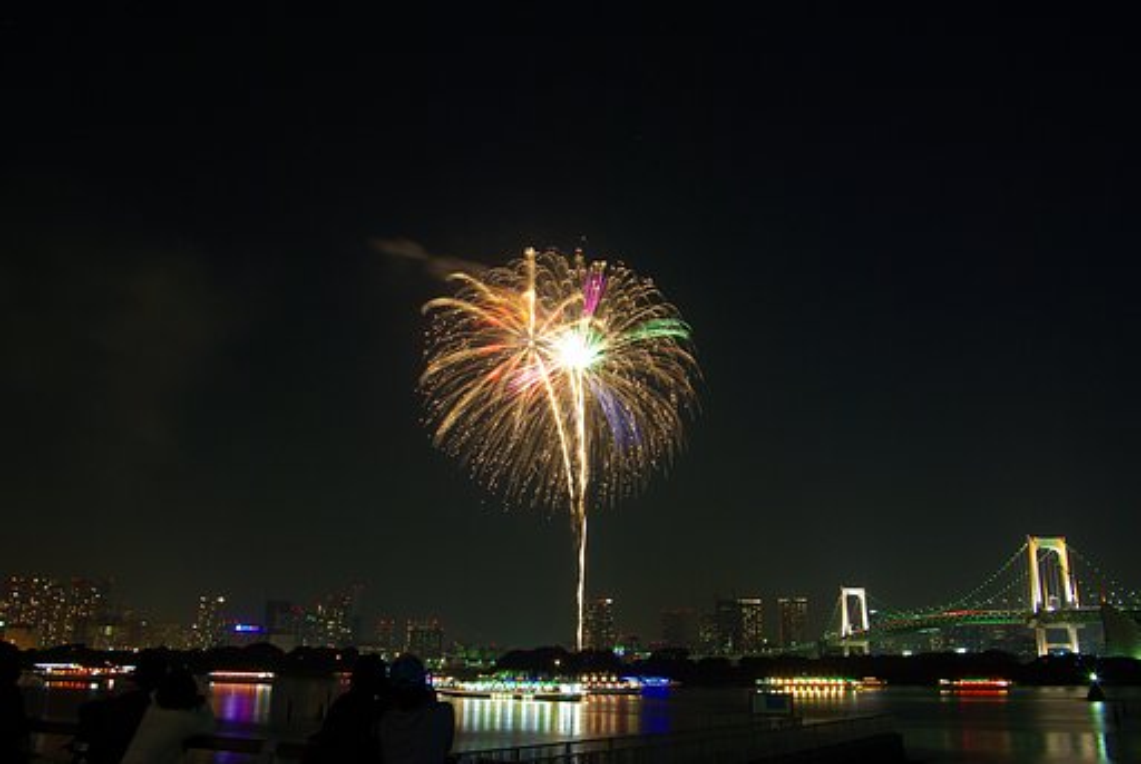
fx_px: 905
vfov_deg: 45.8
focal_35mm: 28
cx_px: 570
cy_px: 382
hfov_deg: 64.5
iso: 200
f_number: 9
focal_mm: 19
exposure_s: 6
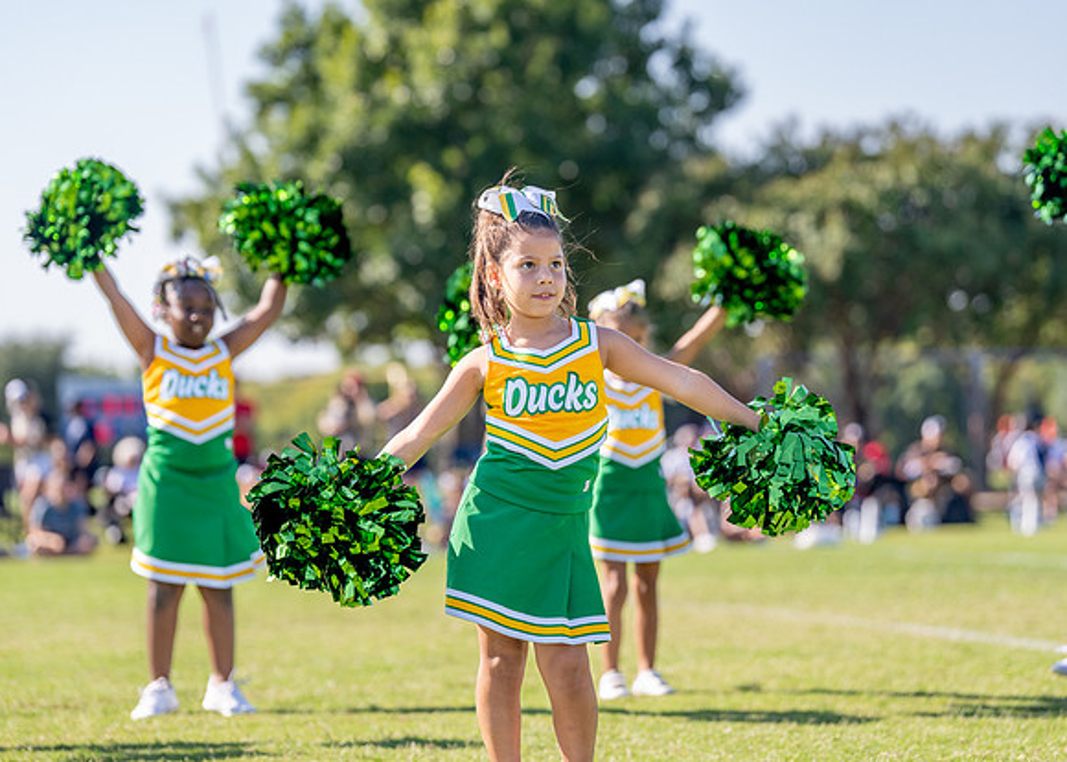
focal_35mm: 136
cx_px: 554
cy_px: 366
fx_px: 4122
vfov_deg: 10.6
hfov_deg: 14.8
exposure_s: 1/2000
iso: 250
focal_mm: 120
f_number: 2.8
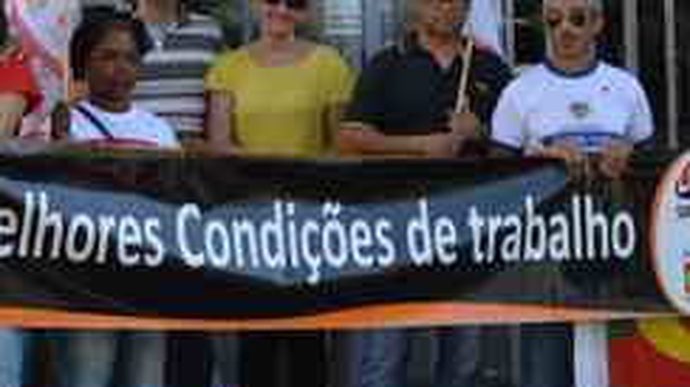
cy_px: -89
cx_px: 560
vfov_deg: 11.0
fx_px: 1975
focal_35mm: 108
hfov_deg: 19.6
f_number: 5.6
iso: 100
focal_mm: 24
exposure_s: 1/125
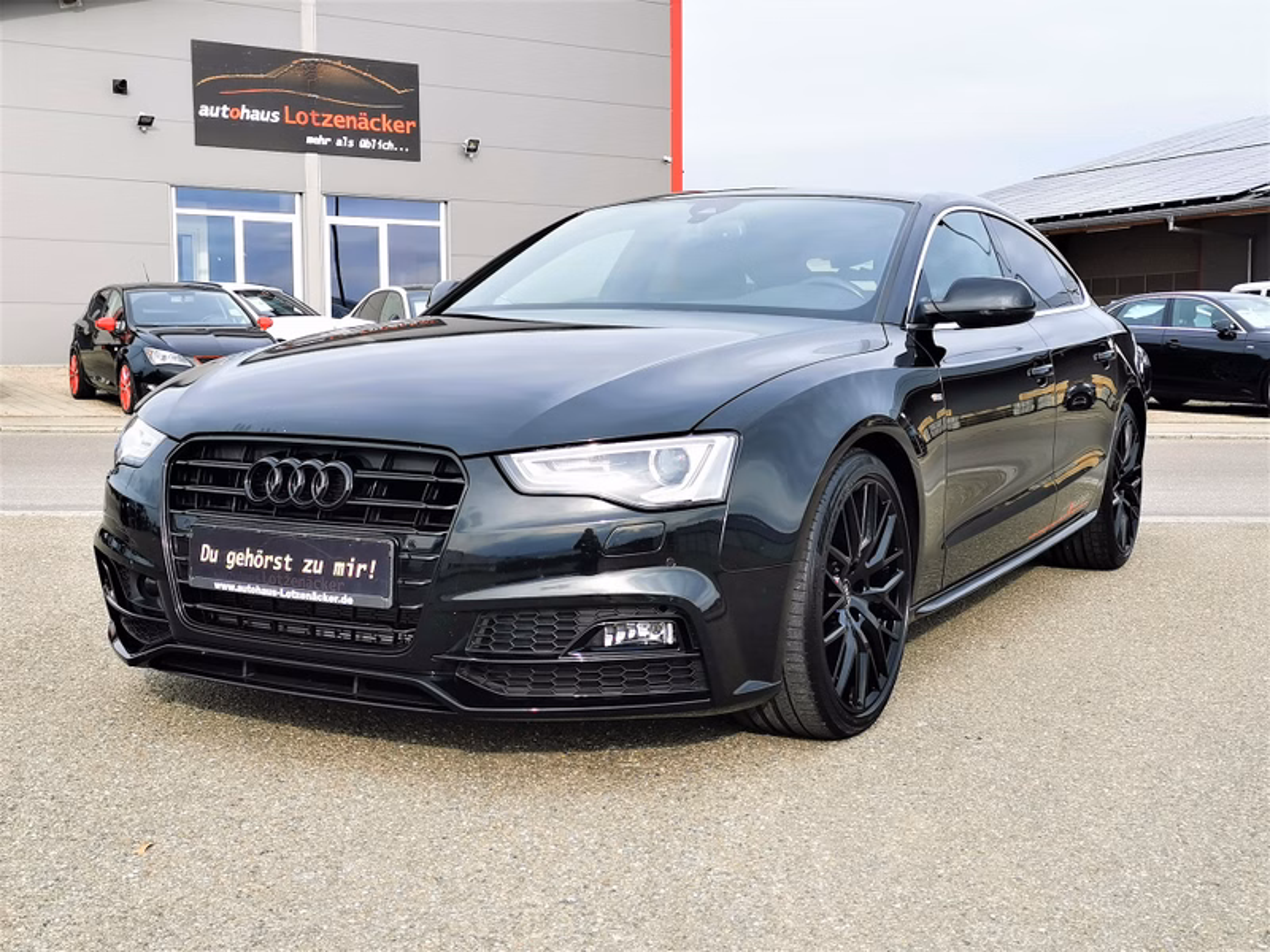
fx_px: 1541
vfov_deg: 34.3
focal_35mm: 42
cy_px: 476
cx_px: 635
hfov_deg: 44.8
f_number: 1.8
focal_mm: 5.58
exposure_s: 1/927
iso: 50
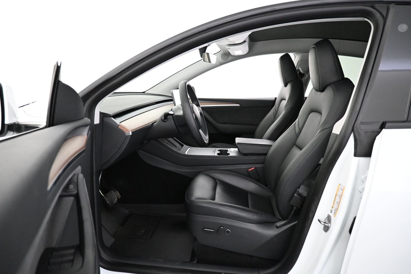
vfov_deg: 53.1
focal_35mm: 24
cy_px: 137
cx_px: 206
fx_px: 274
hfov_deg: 73.7
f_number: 3.5
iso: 4000
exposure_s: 1/60
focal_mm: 16
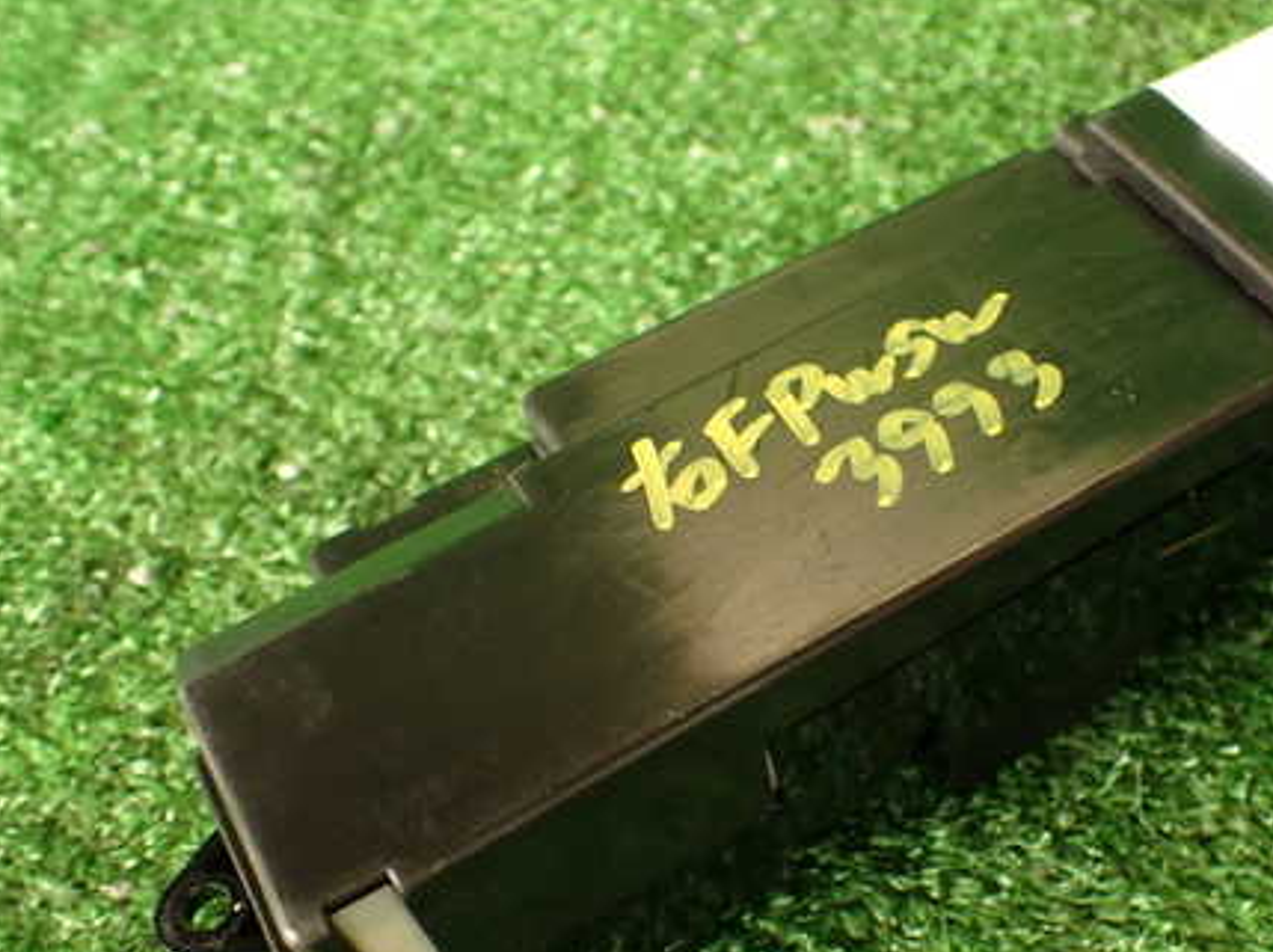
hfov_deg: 44.1
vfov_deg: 34.3
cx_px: 866
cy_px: 540
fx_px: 1543
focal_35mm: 42
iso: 200
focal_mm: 5.4
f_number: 2.3
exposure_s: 1/60
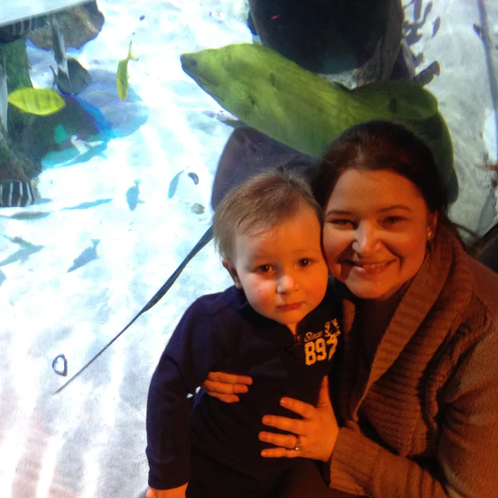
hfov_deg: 42.8
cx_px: 249
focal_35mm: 39
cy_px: 256
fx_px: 635
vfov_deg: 42.8
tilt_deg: -39.0
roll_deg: +1.6
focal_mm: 4.12
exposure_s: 1/20
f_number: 2.4
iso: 160
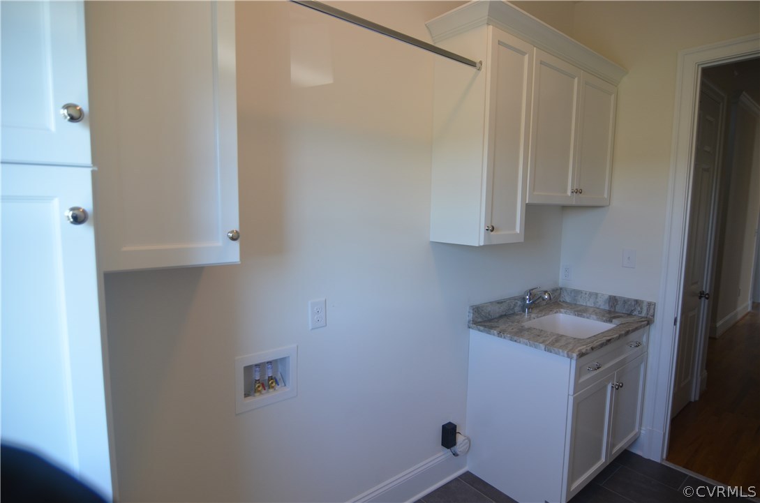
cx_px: 380
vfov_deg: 67.1
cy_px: 252
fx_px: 379
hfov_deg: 90.1
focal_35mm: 18
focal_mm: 12
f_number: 4.5
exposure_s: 1/80
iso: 400
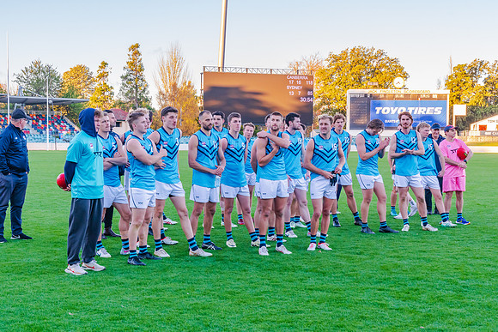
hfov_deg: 35.0
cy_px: 166
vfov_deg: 23.8
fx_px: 789
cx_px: 249
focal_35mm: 57
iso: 800
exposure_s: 1/160
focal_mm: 38
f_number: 8
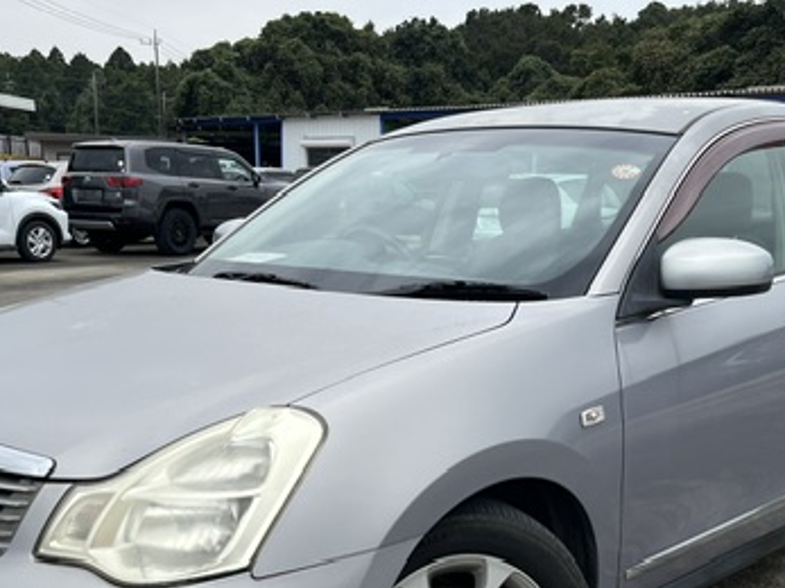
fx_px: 1088
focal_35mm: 48
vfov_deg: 29.6
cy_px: 470
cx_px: 398
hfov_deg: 39.7
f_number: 1.6
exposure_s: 1/1536
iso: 50
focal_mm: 5.1
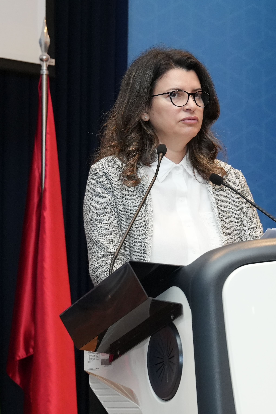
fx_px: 1816
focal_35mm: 158
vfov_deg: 13.0
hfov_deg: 8.6
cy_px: 207
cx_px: 294
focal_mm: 70
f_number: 5.6
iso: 4000
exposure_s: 1/160
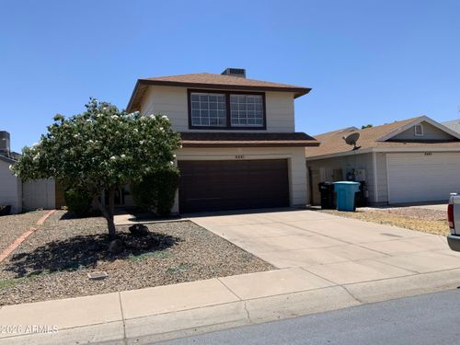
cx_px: 230
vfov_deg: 48.2
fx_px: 385
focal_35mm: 29
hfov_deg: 61.7
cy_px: 172
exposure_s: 1/2320
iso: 16
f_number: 1.8
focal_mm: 3
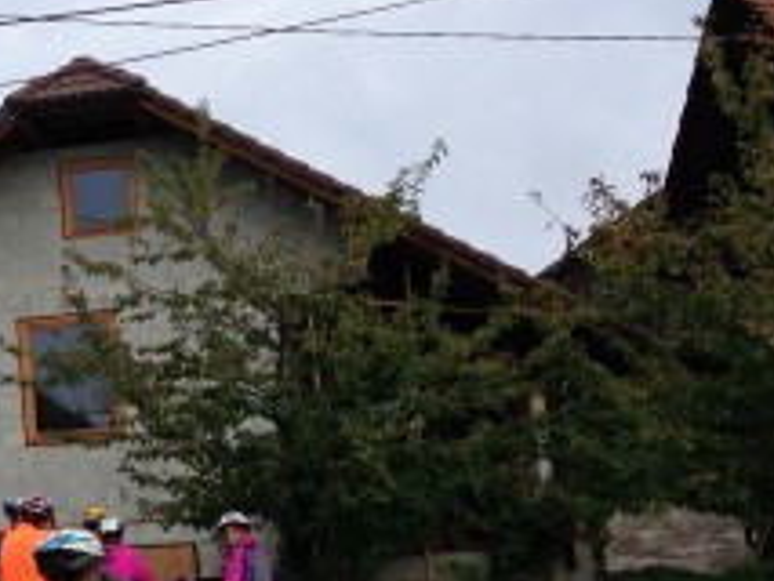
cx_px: -360
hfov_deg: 14.8
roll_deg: +1.5
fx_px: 2774
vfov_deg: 12.0
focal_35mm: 124
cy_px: 251
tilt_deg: +9.7
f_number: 2.4
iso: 50
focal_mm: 4.12
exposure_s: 1/1427
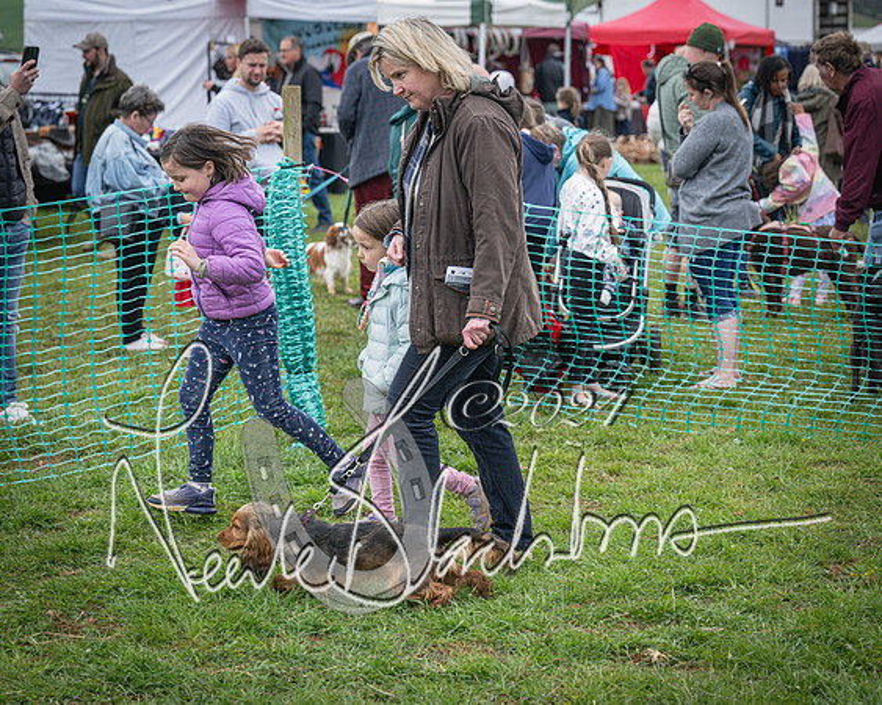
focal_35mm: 79
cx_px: 441
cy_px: 352
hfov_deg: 24.2
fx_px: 2057
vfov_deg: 19.4
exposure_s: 1/1600
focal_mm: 70
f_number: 4
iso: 400
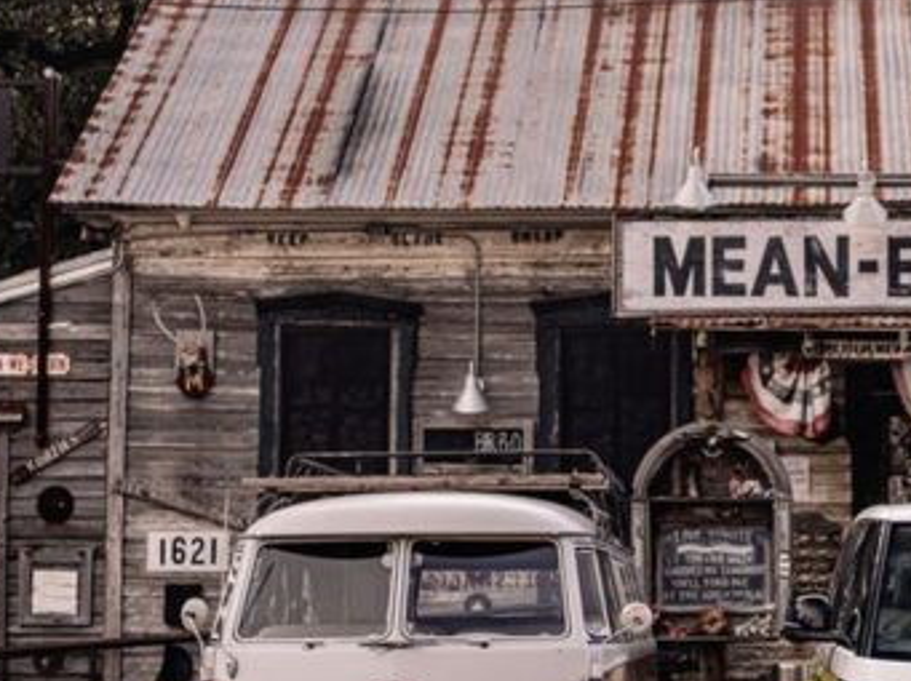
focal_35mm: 101
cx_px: 815
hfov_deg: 19.1
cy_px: 361
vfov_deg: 14.6
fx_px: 2655
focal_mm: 55
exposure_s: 1/160
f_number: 2.8
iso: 100
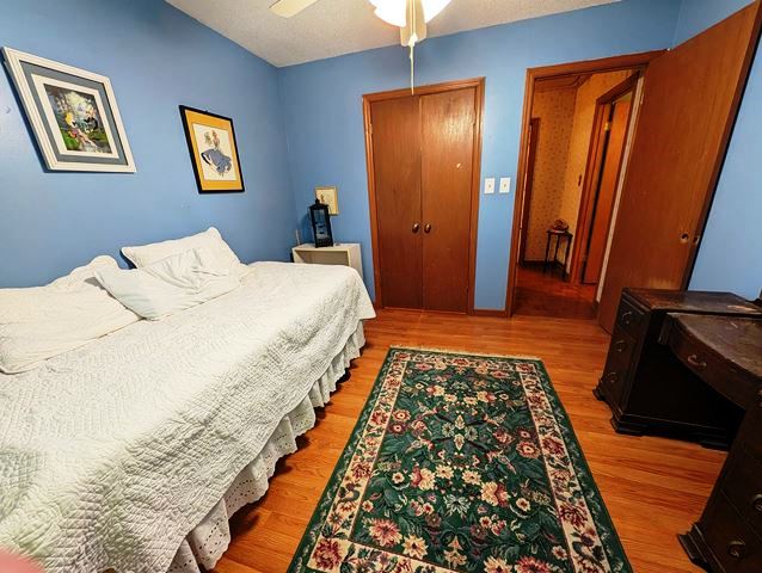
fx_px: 264
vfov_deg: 94.6
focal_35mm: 12
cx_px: 381
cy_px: 286
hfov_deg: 110.5
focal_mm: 2.02
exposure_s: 1/40
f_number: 1.7
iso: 68
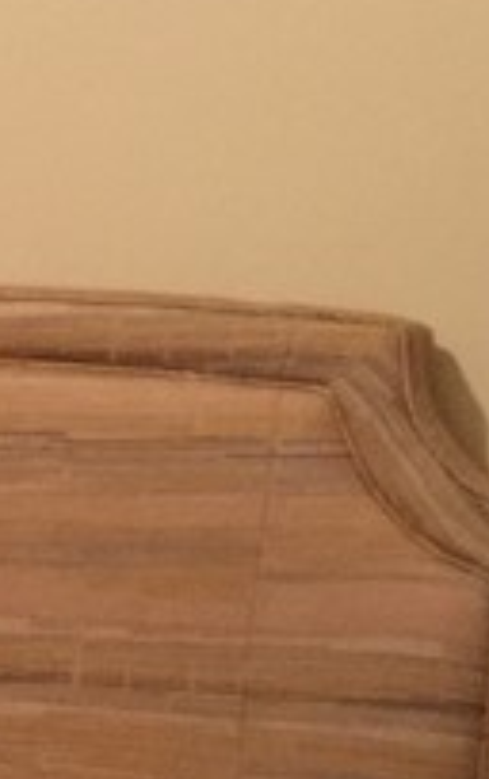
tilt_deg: -12.2
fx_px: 3275
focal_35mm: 154
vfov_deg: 13.0
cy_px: 1104
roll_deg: -1.7
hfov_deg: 7.4
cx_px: -1028
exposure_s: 1/4
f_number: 2.2
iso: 125
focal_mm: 4.15
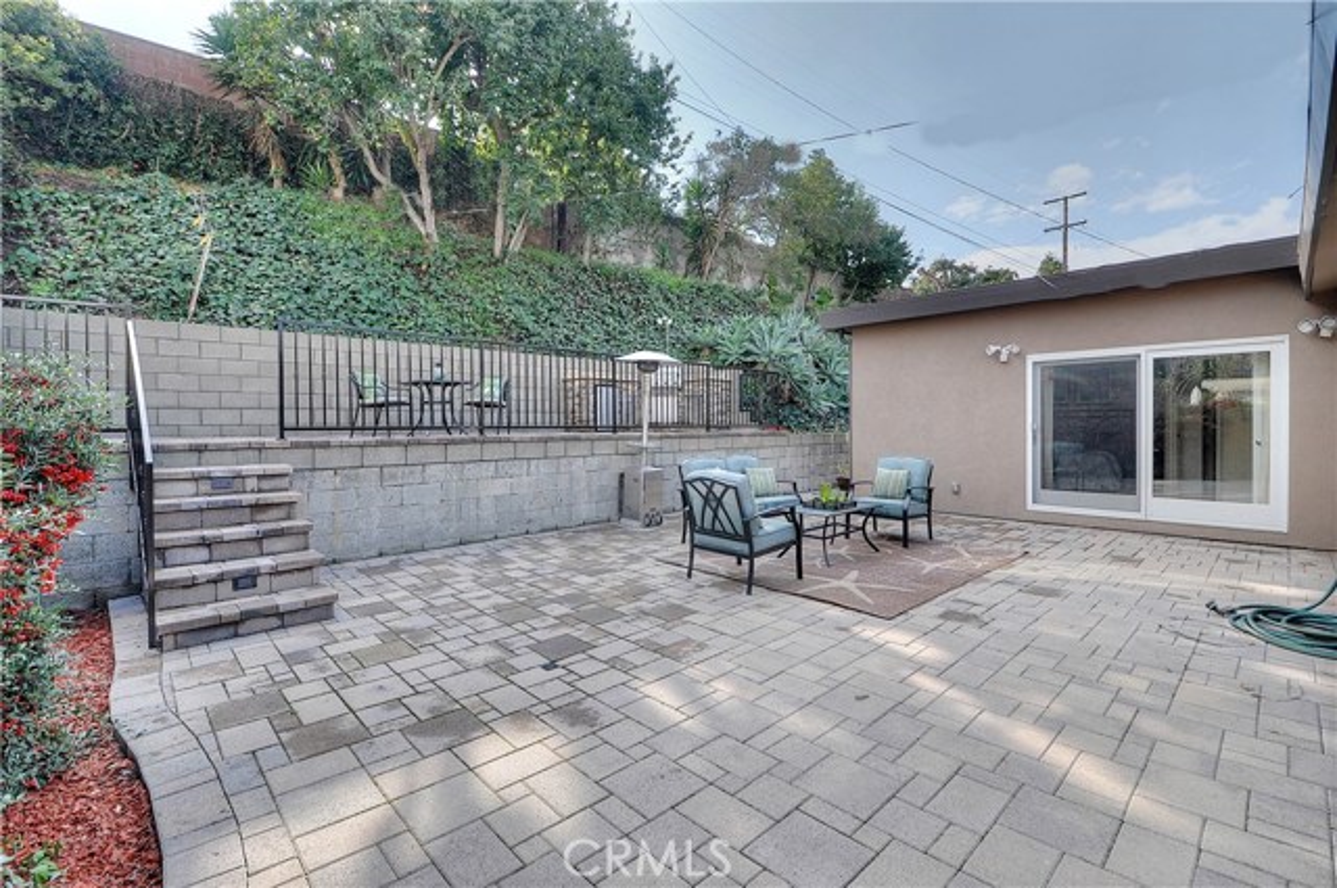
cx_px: 668
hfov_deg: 100.5
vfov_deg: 77.2
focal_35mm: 15
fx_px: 556
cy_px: 444
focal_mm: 10
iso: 400
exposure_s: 1/400
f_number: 8
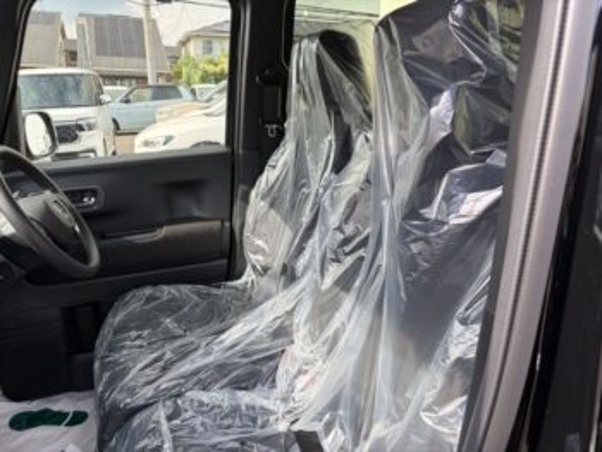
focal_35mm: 26
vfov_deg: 53.1
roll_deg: -2.1
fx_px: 452
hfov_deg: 67.3
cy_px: 226
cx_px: 301
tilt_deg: -15.2
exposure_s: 1/379
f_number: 1.6
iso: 50
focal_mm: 5.96
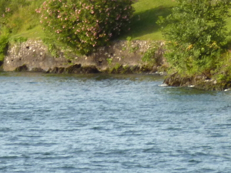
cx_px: 102
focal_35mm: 642
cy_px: -20
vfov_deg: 2.3
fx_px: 4280
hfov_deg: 3.1
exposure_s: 1/250
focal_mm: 34.4
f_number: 4.6
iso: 160
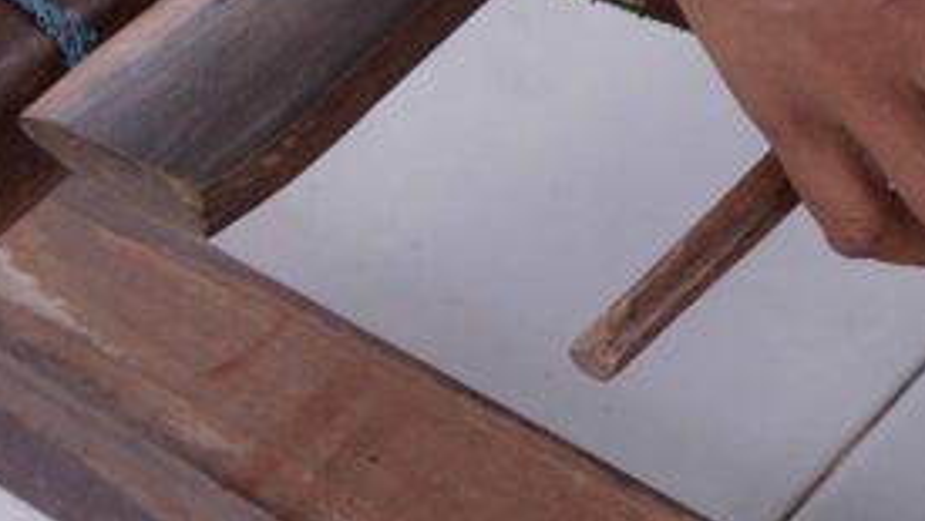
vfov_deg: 6.1
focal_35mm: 195
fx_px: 4785
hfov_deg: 10.6
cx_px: 1433
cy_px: -452
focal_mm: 50
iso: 320
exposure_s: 1/500
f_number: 5
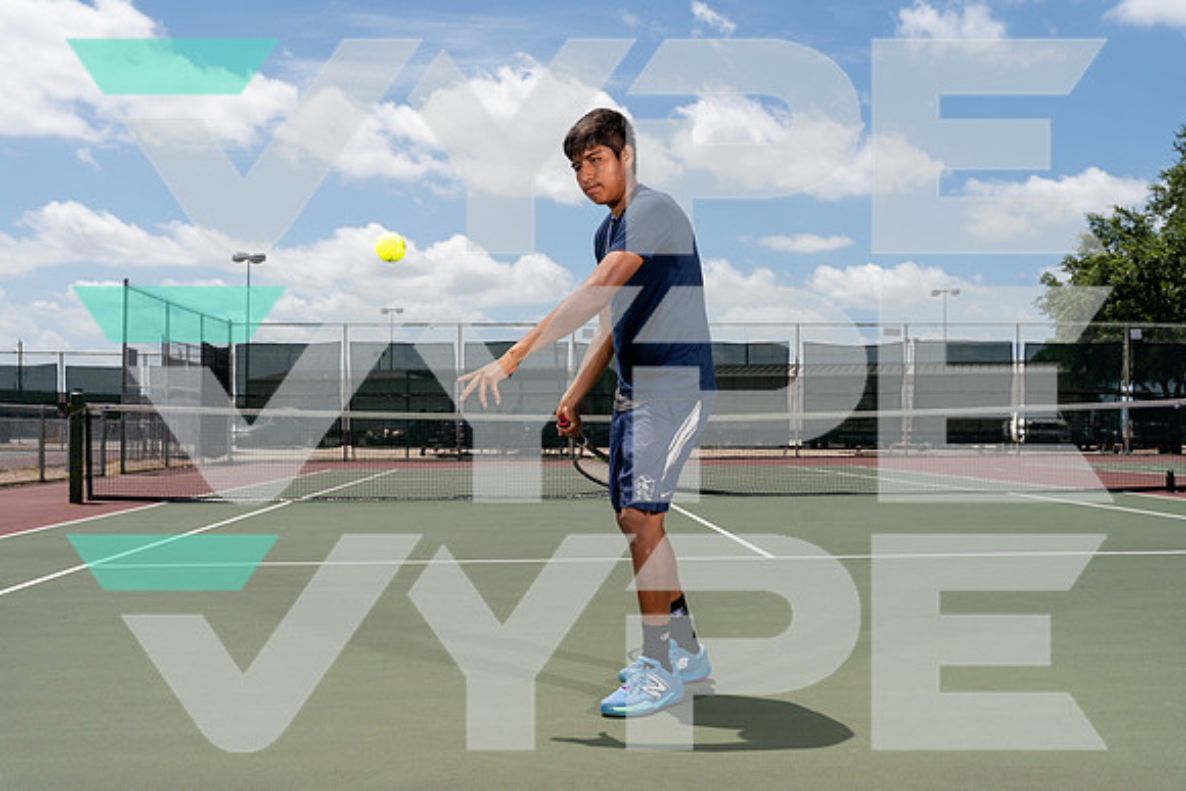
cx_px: 593
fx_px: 1186
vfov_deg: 36.9
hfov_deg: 53.1
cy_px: 396
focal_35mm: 36
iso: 250
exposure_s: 1/1250
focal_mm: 36
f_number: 7.1
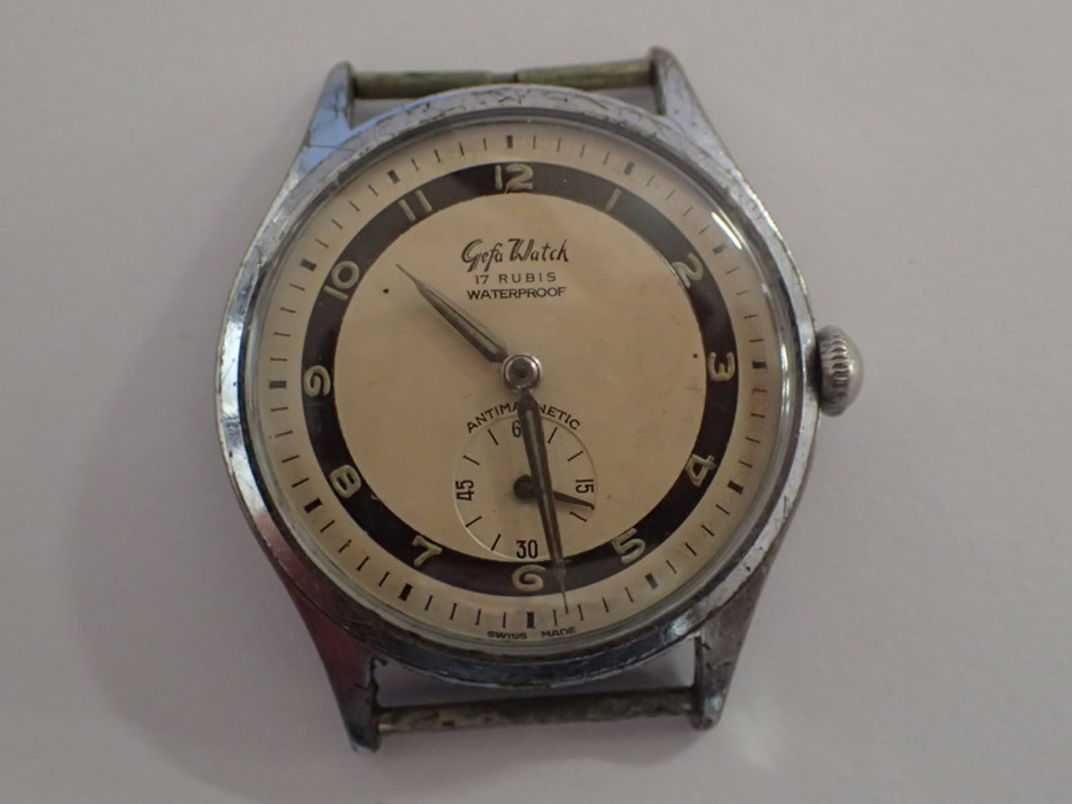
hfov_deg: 49.0
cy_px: 402
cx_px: 536
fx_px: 1177
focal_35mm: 38
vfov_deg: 37.7
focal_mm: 6.86
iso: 800
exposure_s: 1/40
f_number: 2.7
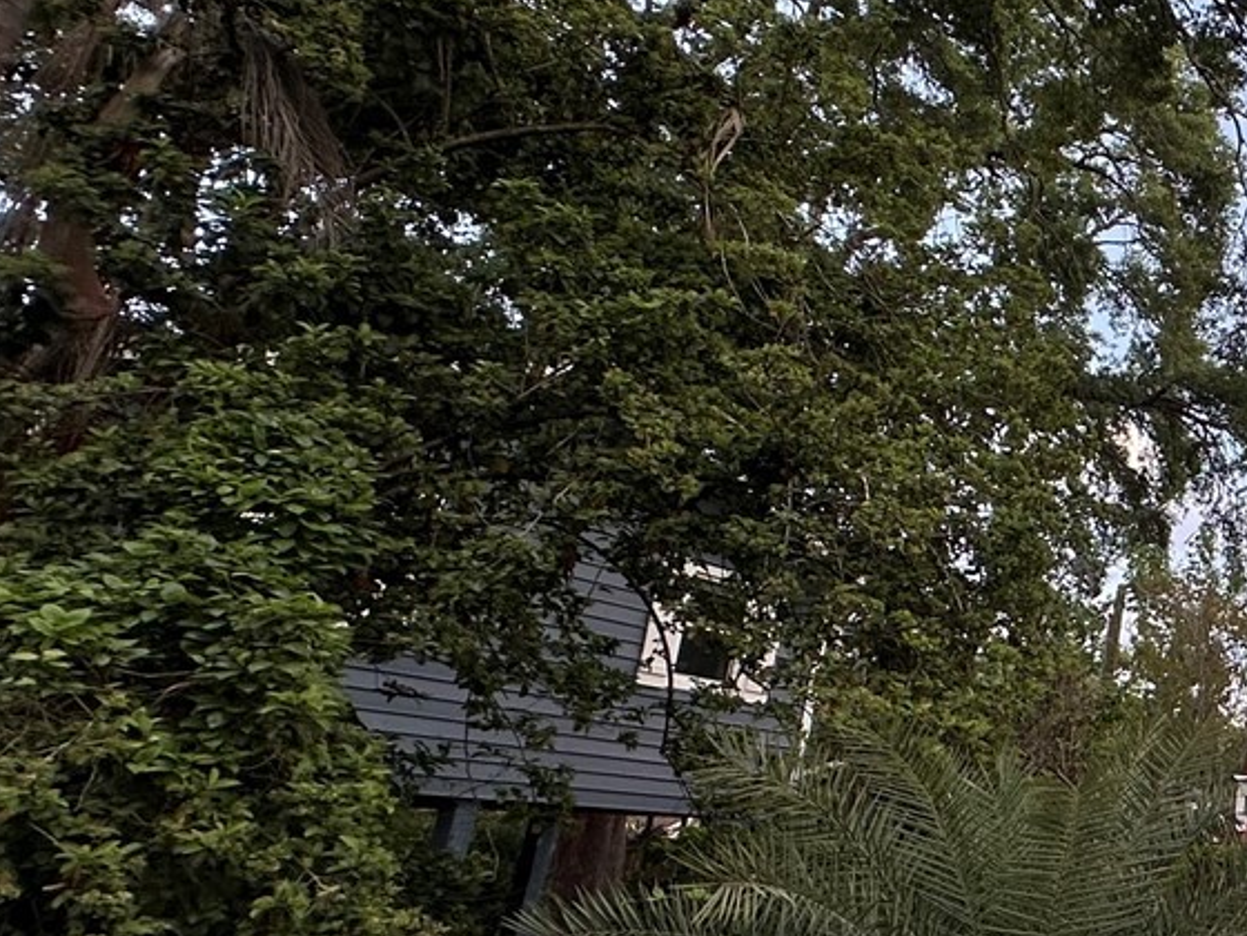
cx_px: 1768
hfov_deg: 30.9
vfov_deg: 35.8
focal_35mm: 40
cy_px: 562
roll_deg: -2.5
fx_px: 1441
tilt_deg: +13.2
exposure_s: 1/324
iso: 40
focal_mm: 2.22
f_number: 2.2
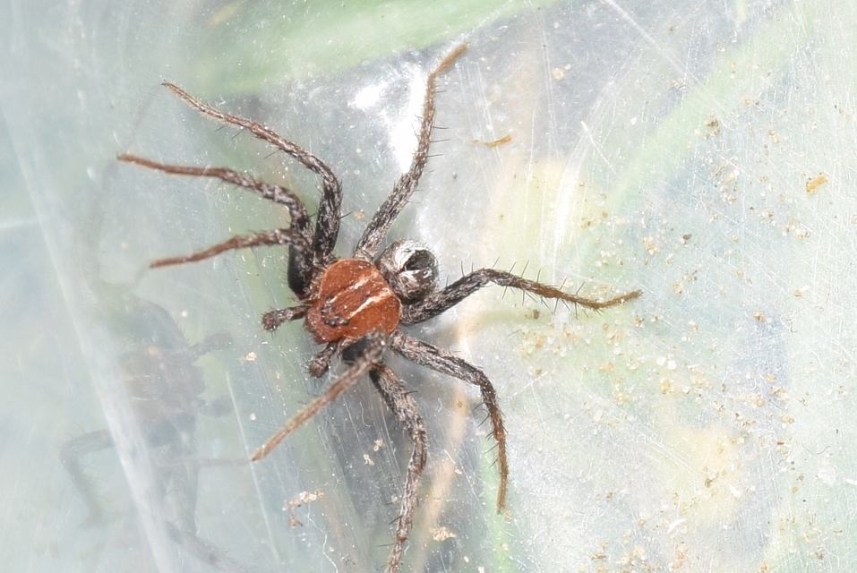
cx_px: 428
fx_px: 5004
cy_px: 286
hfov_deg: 9.8
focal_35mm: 210
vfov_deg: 6.6
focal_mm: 140
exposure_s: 1/60
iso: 100
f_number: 11
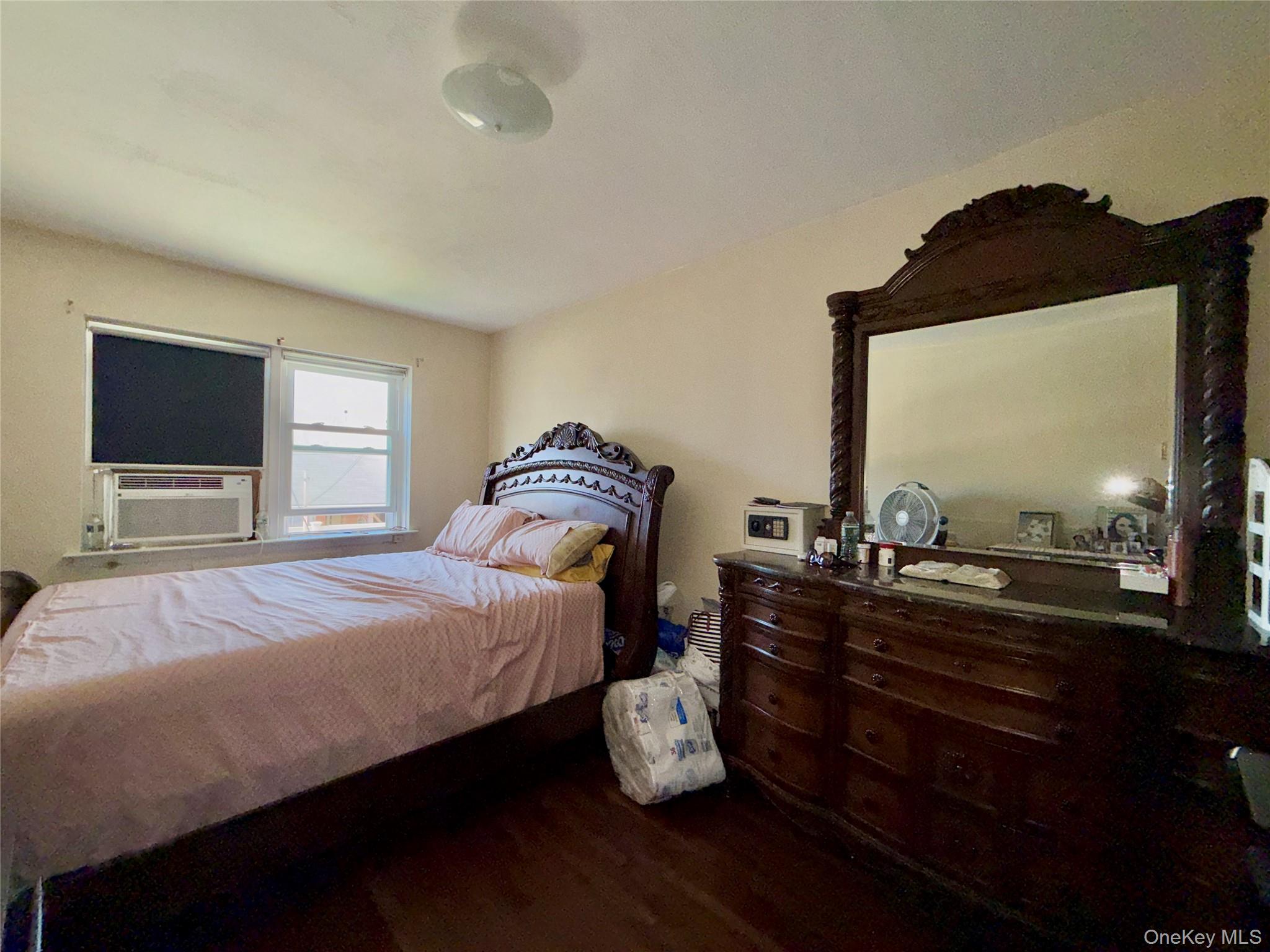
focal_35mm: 14
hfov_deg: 102.1
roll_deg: -0.9
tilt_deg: +0.2
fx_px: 514
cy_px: 476
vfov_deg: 85.7
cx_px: 635
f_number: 2.2
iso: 64
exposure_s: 1/122
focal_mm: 2.22
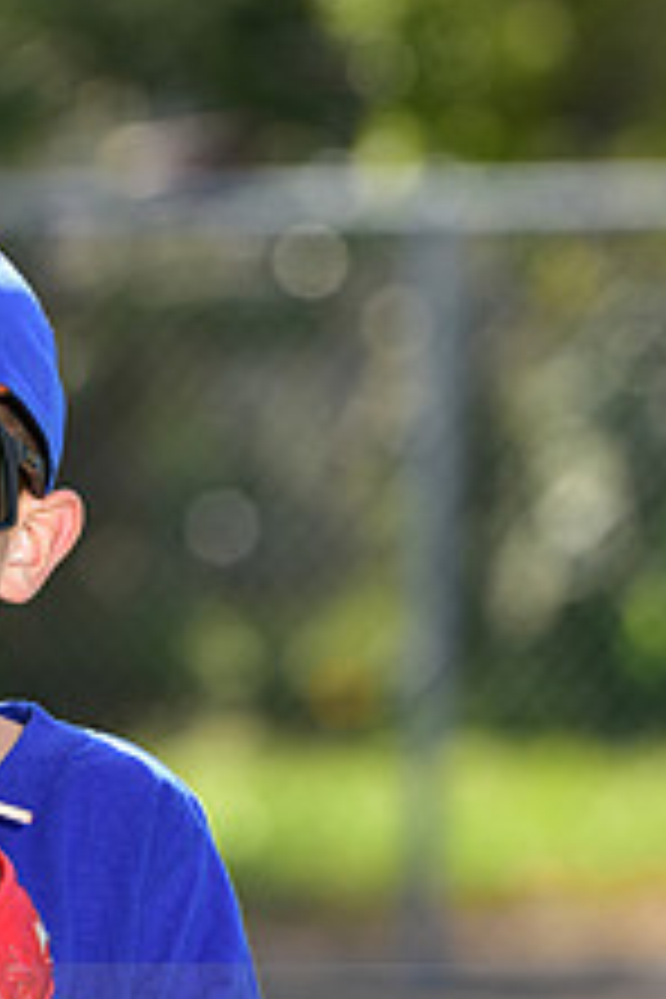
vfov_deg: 3.9
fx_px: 14512
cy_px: 1026
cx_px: -151
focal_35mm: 523
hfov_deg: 2.6
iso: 100
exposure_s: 1/250
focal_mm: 200
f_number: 5.6
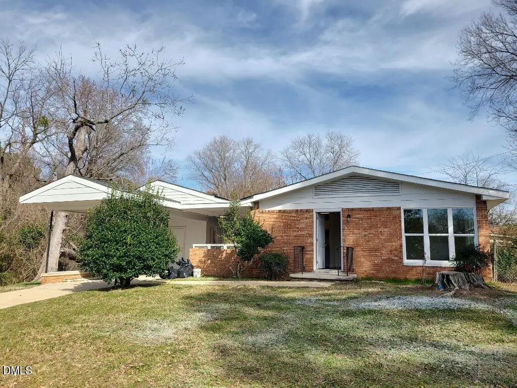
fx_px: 388
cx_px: 258
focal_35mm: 26
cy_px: 194
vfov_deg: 53.1
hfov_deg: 67.3
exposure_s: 1/1250
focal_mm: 5.4
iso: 50
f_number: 1.8
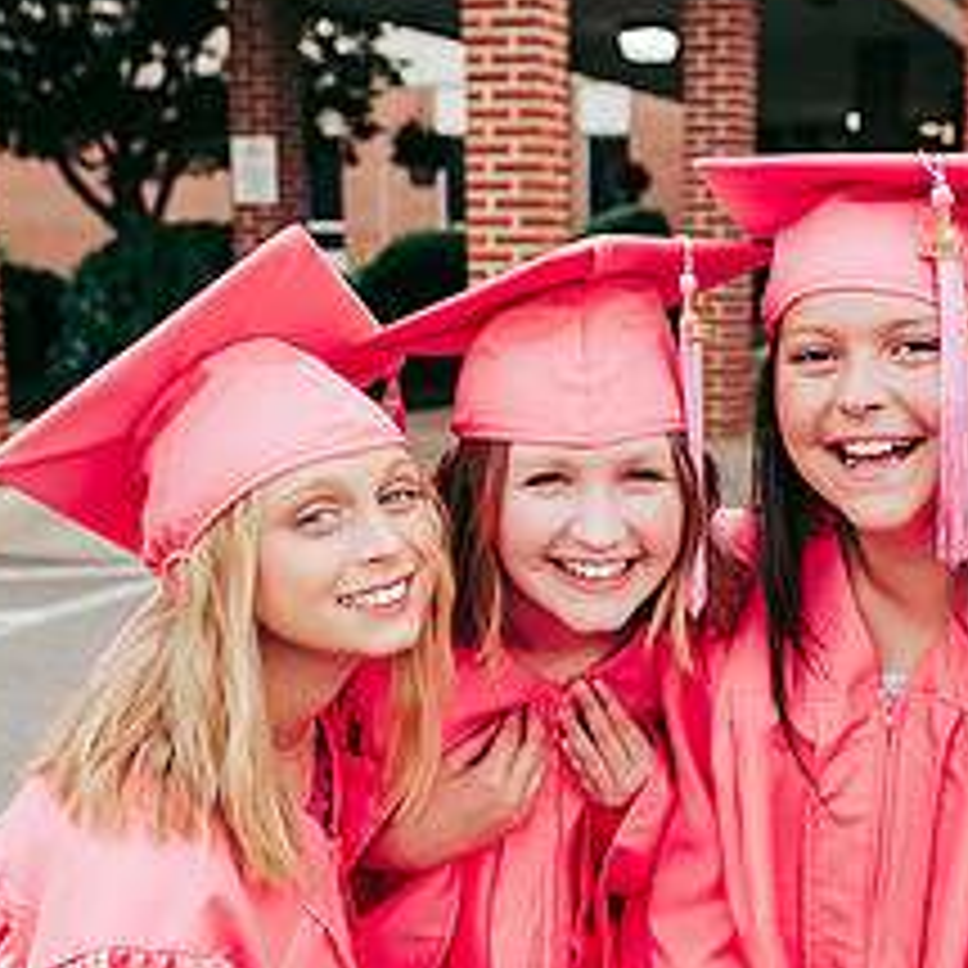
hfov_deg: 30.5
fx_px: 1740
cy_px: 583
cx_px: 738
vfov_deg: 31.0
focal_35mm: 55
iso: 250
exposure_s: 1/320
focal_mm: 24
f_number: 2.8
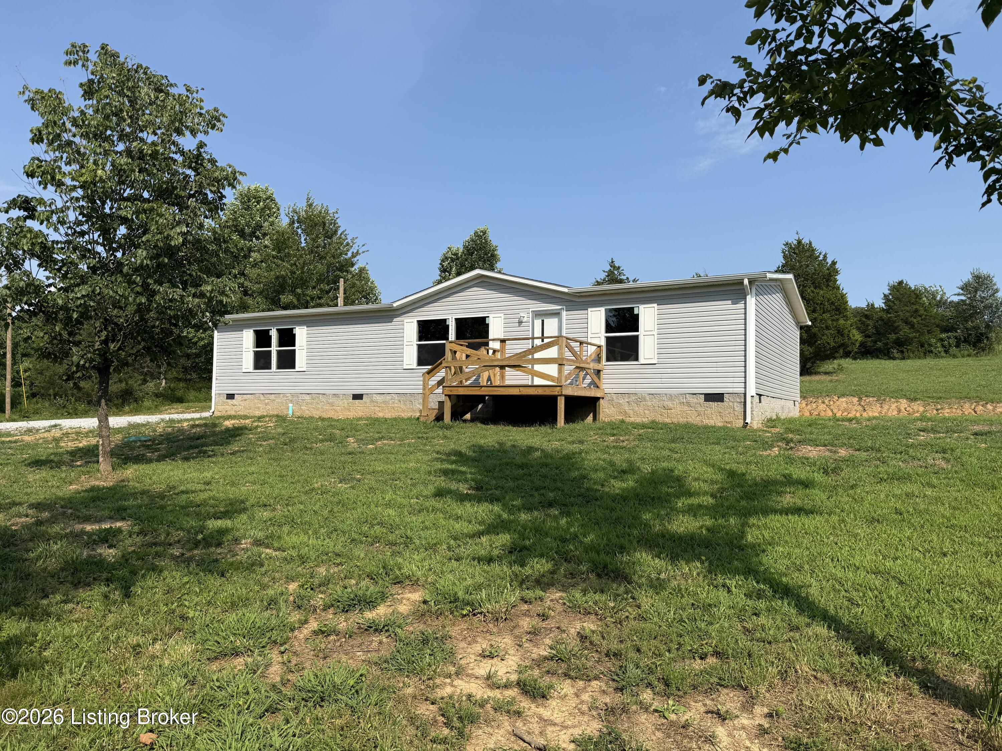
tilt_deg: +3.0
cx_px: 501
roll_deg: -1.0
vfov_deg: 56.8
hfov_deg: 71.6
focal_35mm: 24
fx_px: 695
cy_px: 376
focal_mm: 6.76
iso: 80
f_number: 1.78
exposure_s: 1/4673
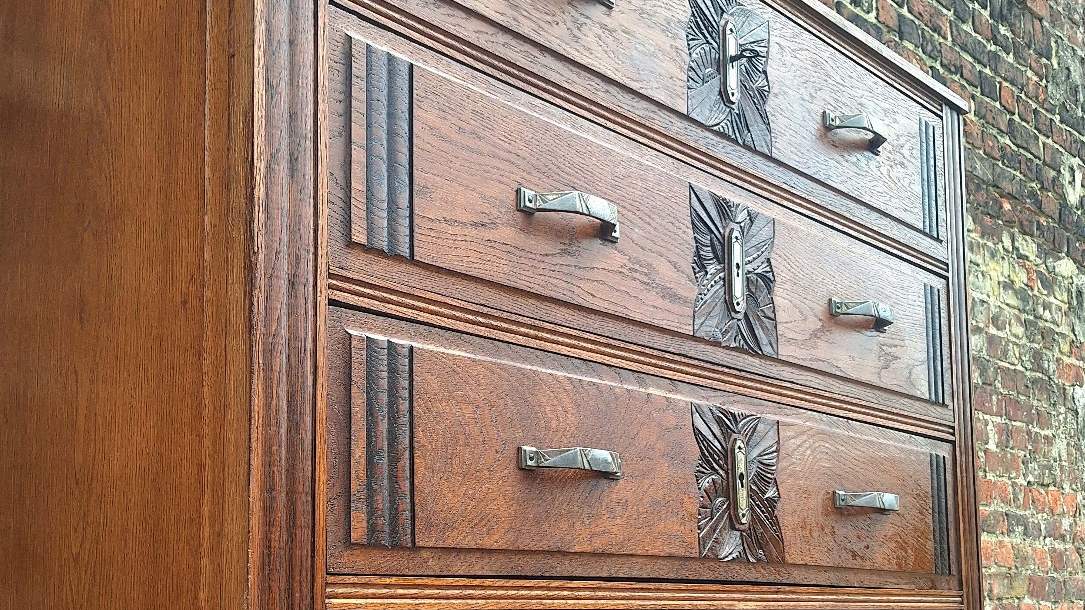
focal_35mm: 41
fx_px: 1180
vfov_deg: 28.5
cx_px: 427
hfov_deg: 49.1
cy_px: 466
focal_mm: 5.54
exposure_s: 1/714
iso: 40
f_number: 1.8
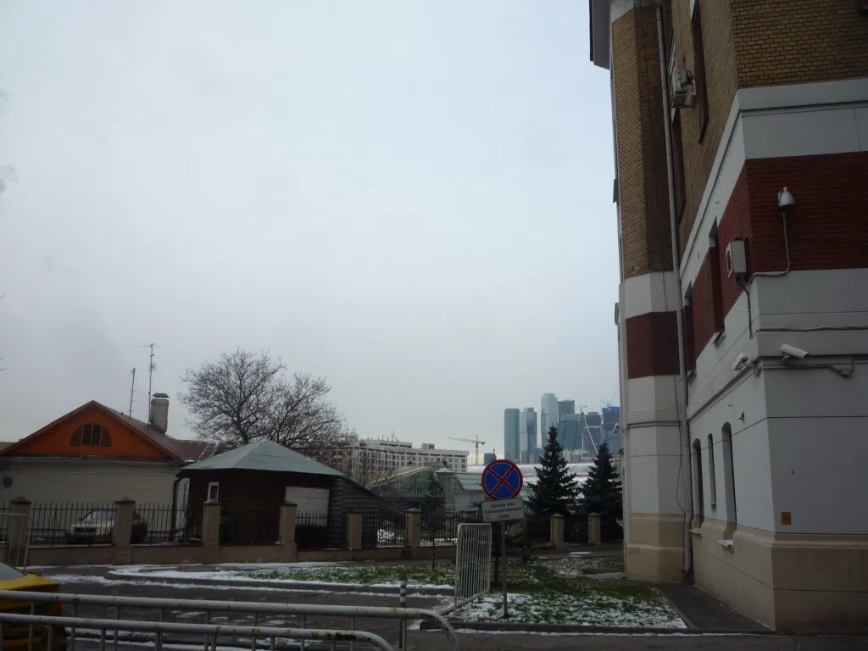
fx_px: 752
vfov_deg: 46.8
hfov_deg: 60.0
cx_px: 434
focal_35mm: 30
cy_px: 326
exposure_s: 1/250
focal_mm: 5.2
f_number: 4
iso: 100
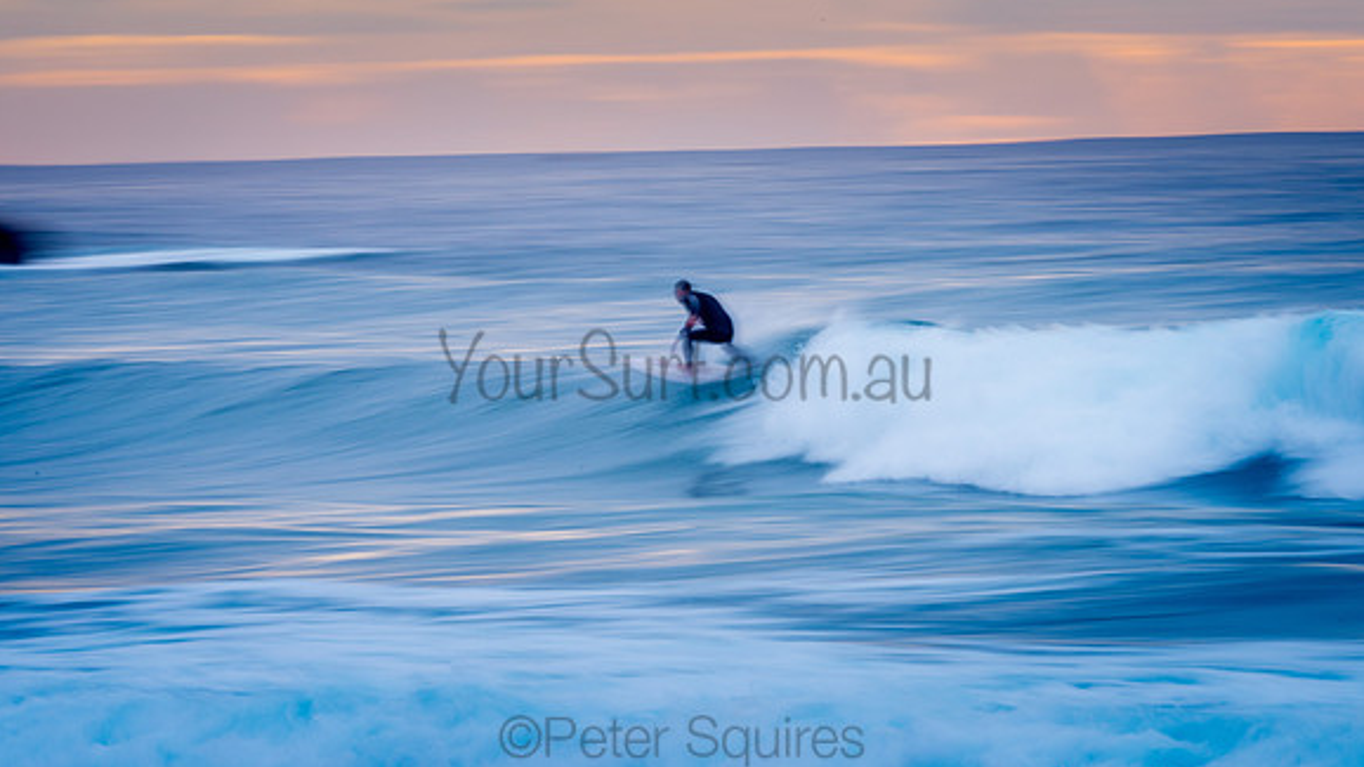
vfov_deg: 3.2
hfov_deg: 5.8
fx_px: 13526
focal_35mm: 374
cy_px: 353
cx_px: 683
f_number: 22
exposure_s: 1/8
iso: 64
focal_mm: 290
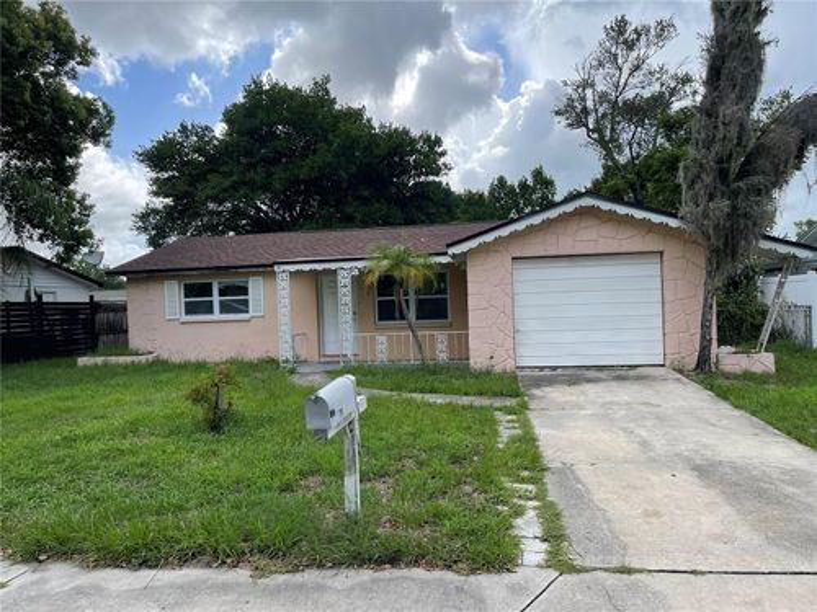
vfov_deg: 53.1
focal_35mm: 26
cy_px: 306
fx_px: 614
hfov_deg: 67.3
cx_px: 408
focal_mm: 5.1
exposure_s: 1/1739
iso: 32
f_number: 1.6
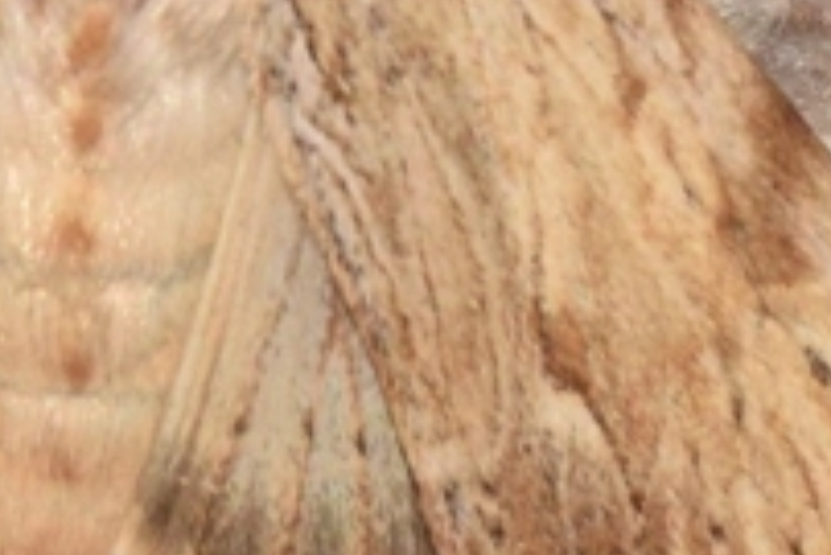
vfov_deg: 2.1
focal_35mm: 664
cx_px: 202
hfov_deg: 3.1
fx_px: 15338
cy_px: 66
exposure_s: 1/60
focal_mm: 140
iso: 500
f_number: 14
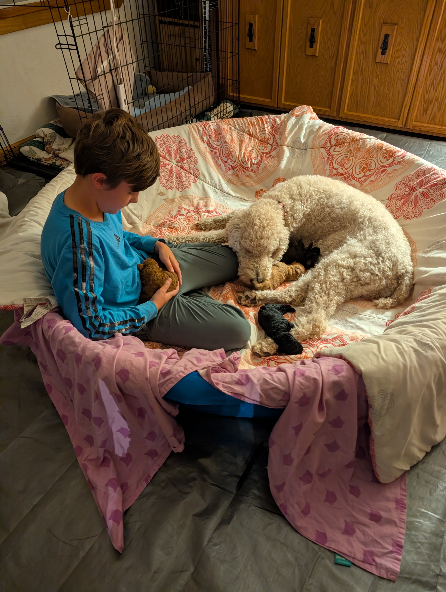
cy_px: 296
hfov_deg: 56.9
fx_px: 411
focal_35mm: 24
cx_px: 223
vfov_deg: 71.5
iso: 1355
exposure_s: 1/24
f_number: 1.68
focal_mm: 6.9
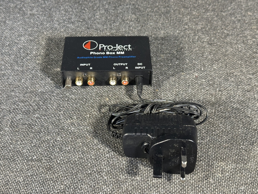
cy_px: 97
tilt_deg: -46.3
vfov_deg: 30.3
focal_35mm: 48
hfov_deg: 39.7
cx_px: 129
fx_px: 358
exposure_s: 1/50
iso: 200
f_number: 1.78
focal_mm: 6.86
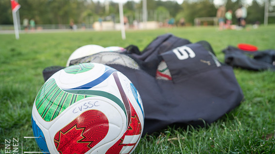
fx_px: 270
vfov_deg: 31.9
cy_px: 80
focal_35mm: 37
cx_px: 131
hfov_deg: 54.0
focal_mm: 16
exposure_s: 1/1250
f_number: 2.8
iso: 1250
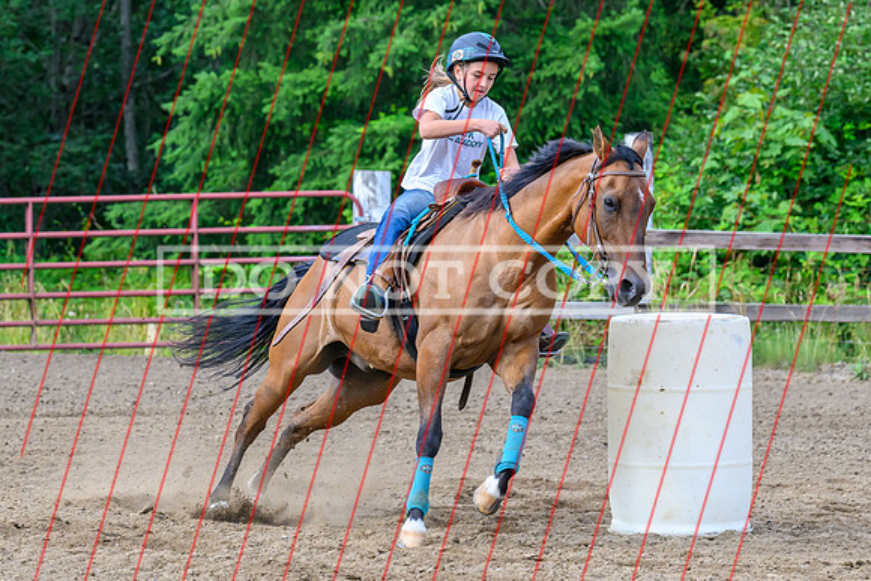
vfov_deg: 6.3
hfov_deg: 9.4
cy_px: 304
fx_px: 5297
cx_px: 359
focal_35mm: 219
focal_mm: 130
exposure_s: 1/1600
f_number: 5.6
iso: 2500
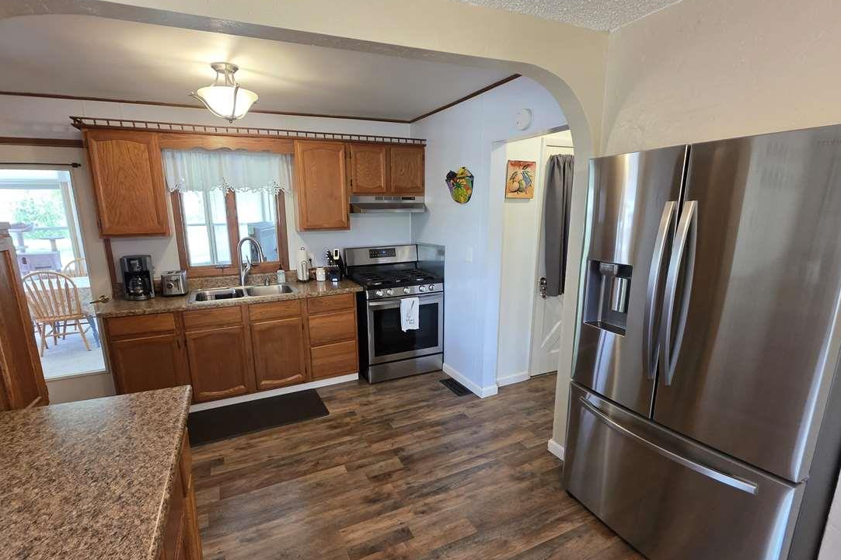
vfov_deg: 73.6
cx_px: 397
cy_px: 301
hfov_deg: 96.6
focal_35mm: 16
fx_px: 374
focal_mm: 2.2
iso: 320
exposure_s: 1/60
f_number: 1.9
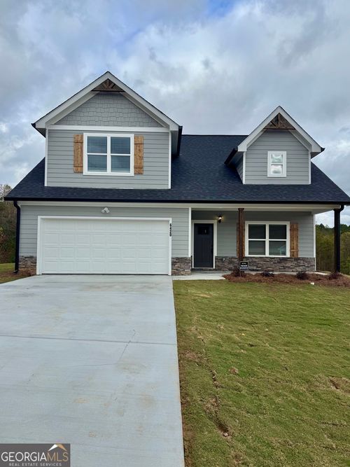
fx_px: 324
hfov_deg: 56.8
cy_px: 234
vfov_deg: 71.6
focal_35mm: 24
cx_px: 175
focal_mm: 6.76
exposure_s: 1/1869
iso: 80
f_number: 1.78
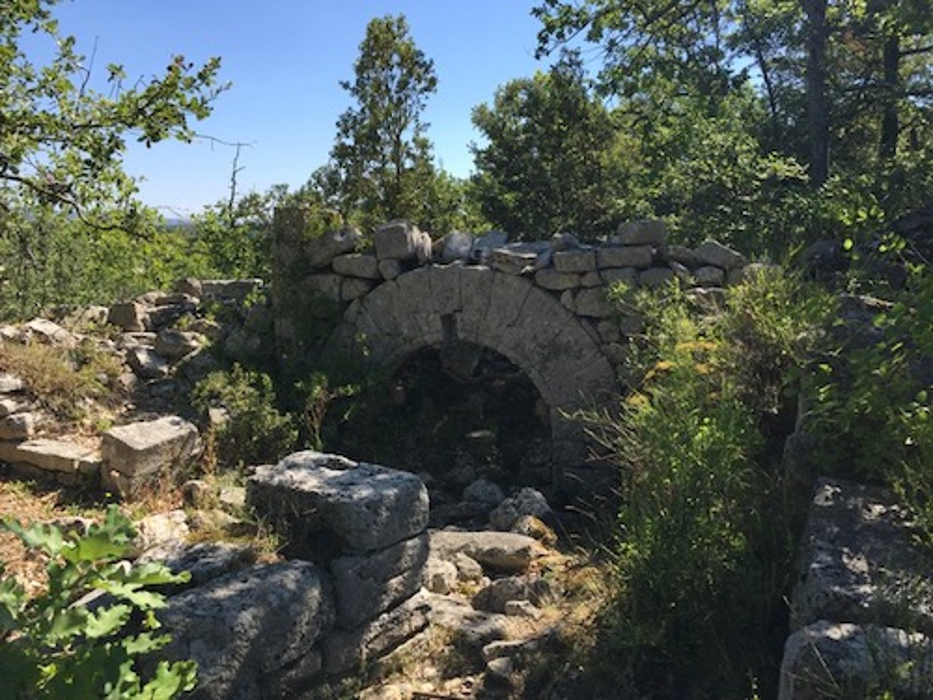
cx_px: 466
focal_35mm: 29
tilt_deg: -8.8
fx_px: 782
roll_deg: +0.5
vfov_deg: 48.2
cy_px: 350
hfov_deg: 61.7
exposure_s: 1/1068
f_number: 2.2
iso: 32
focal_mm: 4.15
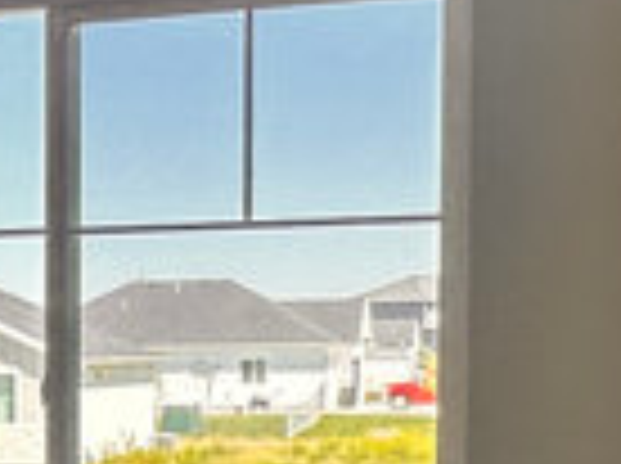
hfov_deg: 17.4
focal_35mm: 104
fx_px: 1862
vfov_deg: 14.0
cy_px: 473
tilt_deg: -4.1
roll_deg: +1.0
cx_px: -248
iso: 40
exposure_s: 1/320
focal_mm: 2.22
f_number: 2.2
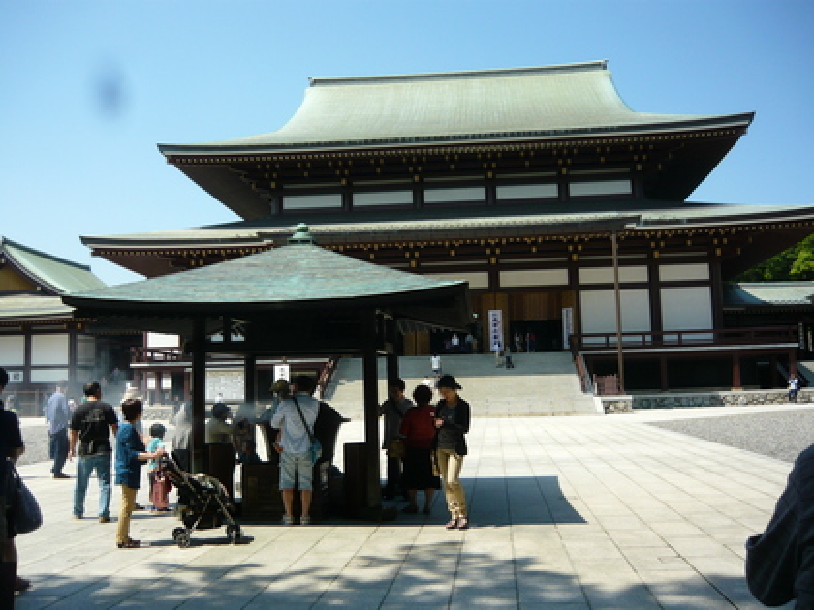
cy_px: 305
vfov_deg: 42.9
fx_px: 776
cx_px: 407
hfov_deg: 55.4
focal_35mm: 33
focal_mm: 5.5
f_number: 2.8
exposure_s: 1/1000
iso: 100
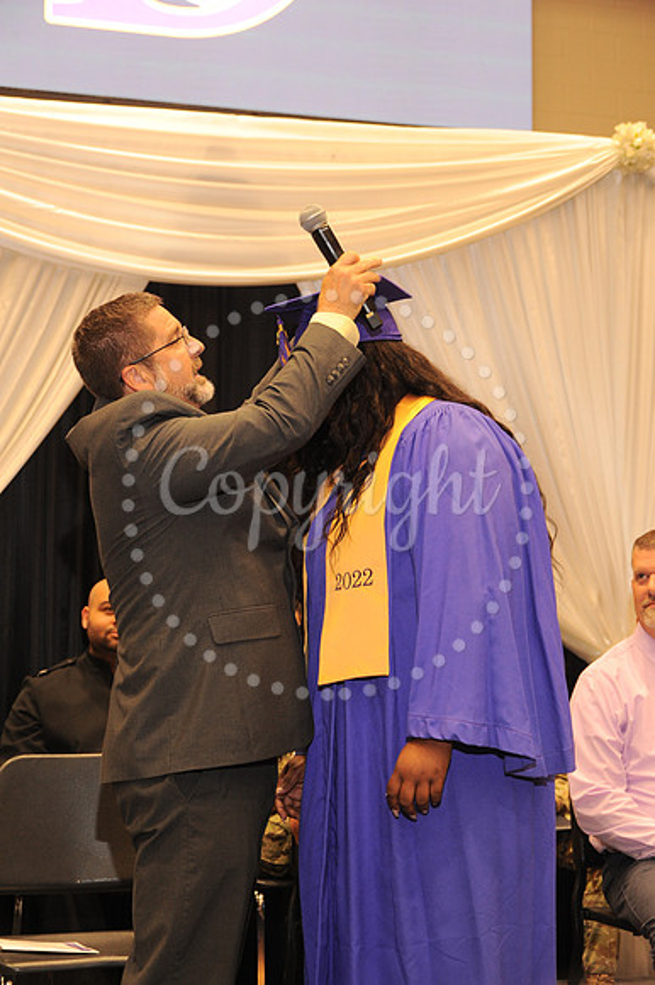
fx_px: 1803
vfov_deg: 30.5
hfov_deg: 20.6
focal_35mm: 66
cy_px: 492
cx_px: 328
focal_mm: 66
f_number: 5.6
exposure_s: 1/60
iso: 1250
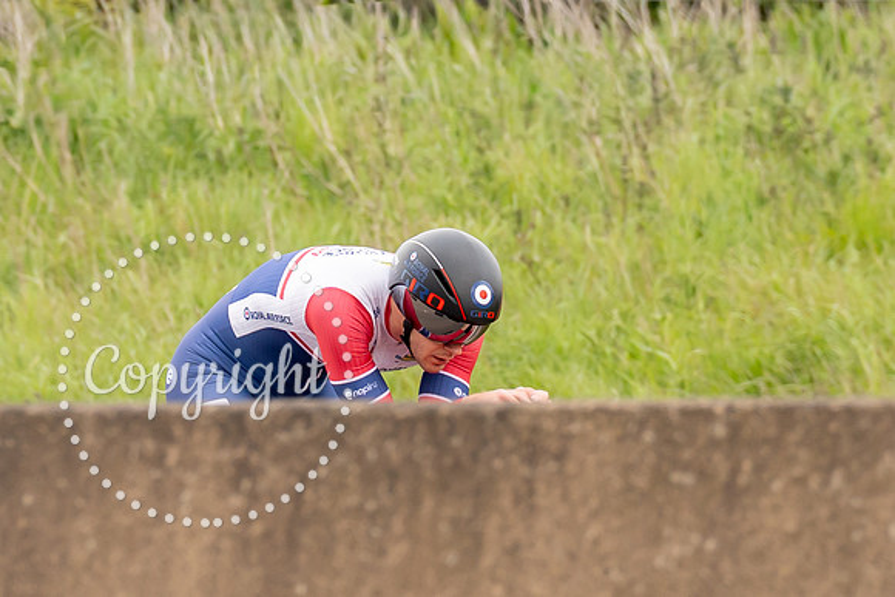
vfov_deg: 1.8
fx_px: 19297
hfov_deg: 2.7
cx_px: 402
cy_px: 341
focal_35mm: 776
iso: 320
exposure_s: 1/1000
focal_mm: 200
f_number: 4
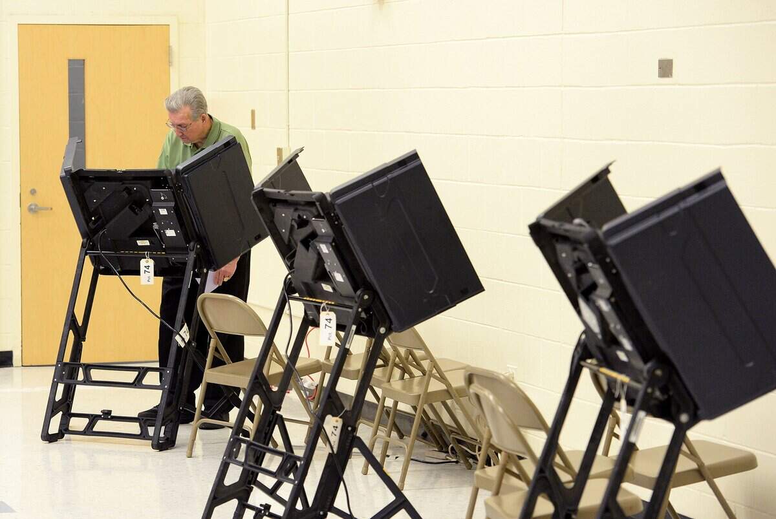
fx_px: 2201
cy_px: 260
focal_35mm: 102
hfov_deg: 20.0
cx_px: 388
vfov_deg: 13.5
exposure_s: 1/250
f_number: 5.6
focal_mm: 102
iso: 3200
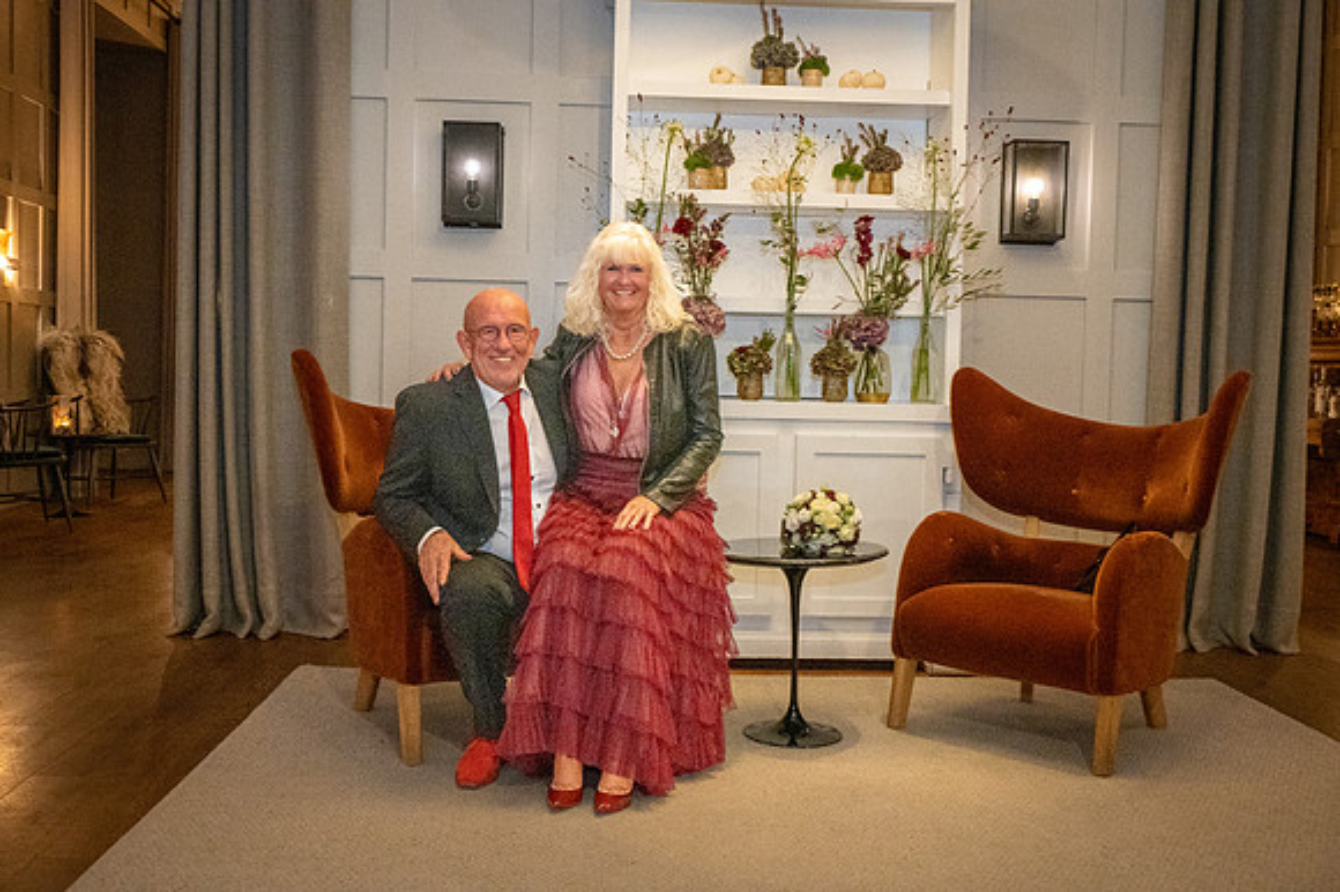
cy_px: 446
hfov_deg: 53.2
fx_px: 1339
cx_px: 670
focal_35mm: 36
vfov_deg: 36.8
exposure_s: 1/40
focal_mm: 36
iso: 12800
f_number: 9
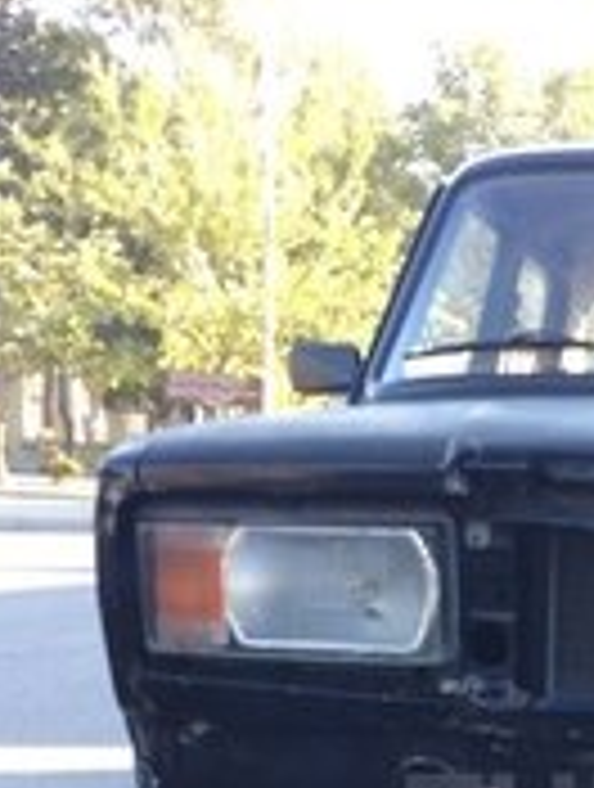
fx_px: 1869
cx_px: 752
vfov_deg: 22.7
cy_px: 824
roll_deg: -2.2
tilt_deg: -10.4
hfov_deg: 17.1
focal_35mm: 82
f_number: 2.2
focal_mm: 4.15
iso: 40
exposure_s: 1/100
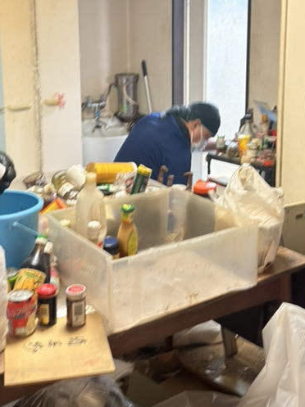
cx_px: 187
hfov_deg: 25.1
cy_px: 144
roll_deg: -1.8
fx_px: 682
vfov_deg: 33.0
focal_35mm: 58
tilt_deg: -12.3
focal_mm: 6.76
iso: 250
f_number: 1.78
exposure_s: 1/33
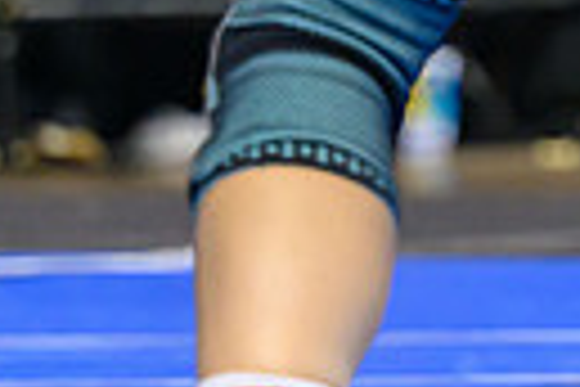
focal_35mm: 717
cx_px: 1101
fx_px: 11551
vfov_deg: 1.9
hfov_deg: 2.9
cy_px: -462
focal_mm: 120
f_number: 2.8
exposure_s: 1/800
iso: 3200
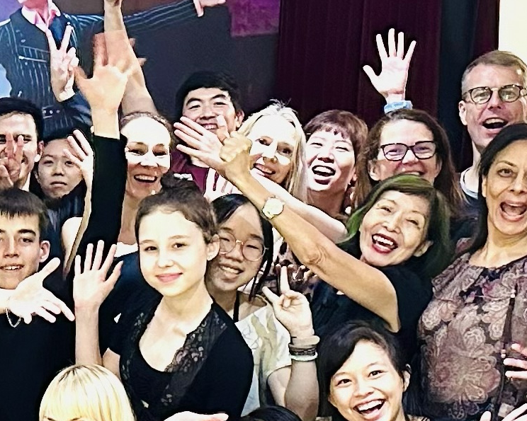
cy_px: 454
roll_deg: -0.4
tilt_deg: -10.5
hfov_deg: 14.5
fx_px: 1981
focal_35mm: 127
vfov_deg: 12.0
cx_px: -149
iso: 500
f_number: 1.78
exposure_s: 1/50
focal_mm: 6.86
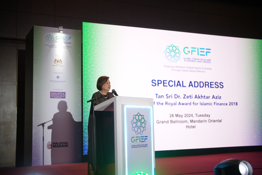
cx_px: 131
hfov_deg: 39.6
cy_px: 88
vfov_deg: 27.0
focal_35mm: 50
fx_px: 364
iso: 160
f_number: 1.2
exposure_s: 1/200
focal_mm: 50
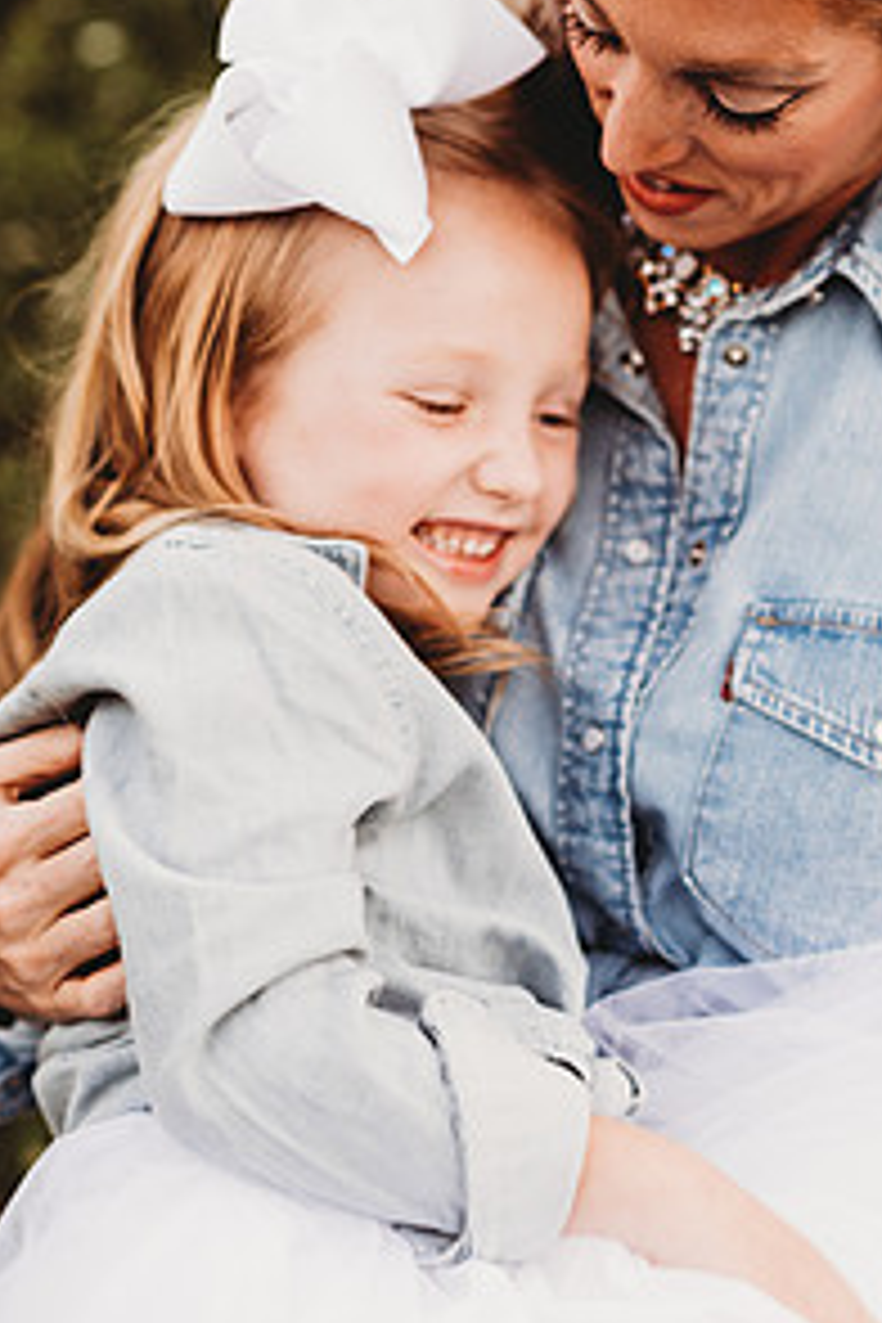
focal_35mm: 130
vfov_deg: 15.7
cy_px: 436
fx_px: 4777
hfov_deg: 10.5
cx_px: 621
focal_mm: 85
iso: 125
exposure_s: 1/200
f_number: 2.2
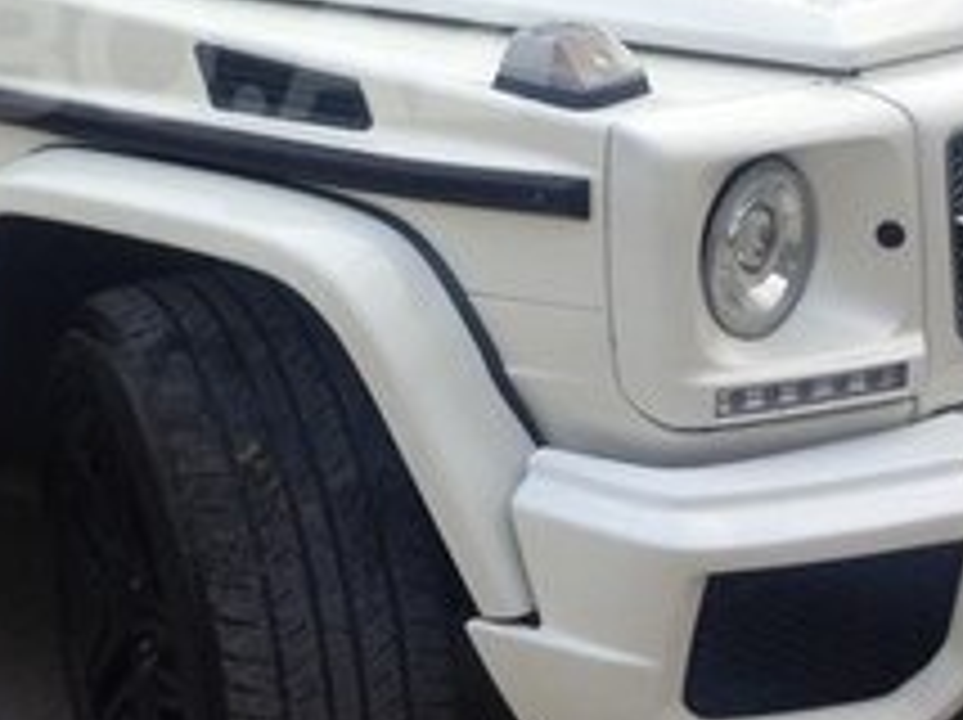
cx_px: 58
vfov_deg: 14.3
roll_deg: +0.5
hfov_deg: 18.9
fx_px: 2834
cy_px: 52
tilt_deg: -8.6
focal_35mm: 102
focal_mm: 4.12
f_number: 2.4
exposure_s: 1/276
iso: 50
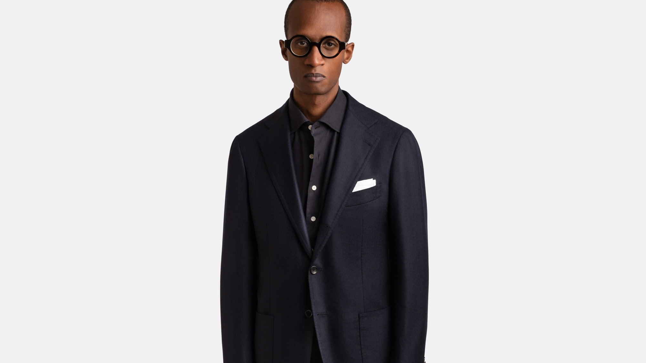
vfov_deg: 11.2
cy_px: 367
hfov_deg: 20.0
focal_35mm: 107
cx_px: 325
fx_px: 1833
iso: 125
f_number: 8
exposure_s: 1/125
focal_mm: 67
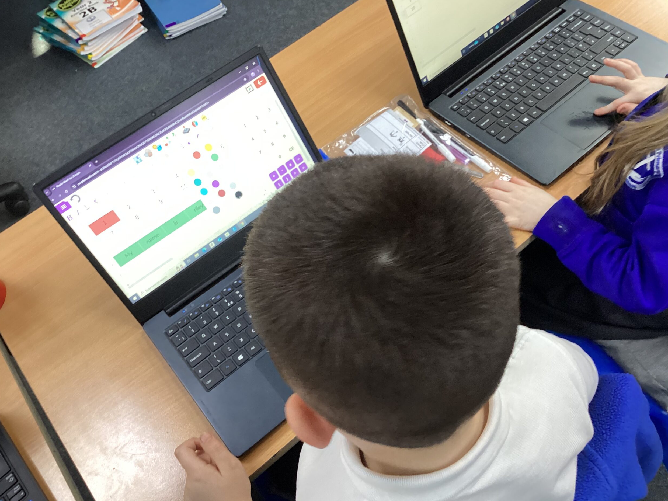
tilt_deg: -55.8
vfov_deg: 44.2
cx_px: 337
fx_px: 618
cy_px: 255
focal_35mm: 32
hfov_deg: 56.8
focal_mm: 3.3
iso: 160
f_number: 2.4
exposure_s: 1/50
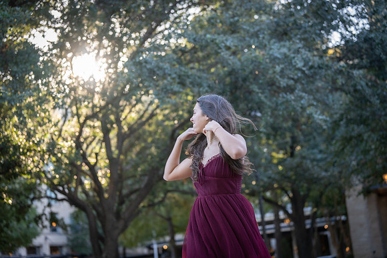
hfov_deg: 28.8
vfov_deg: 19.5
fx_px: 753
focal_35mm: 70
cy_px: 129
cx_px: 194
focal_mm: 70
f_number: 2.8
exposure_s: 1/320
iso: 320
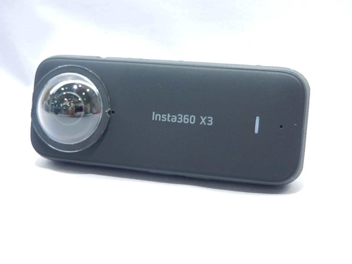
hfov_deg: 42.1
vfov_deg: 32.2
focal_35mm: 45
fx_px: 458
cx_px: 176
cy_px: 132
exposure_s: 1/30
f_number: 4.2
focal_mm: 8.2
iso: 280
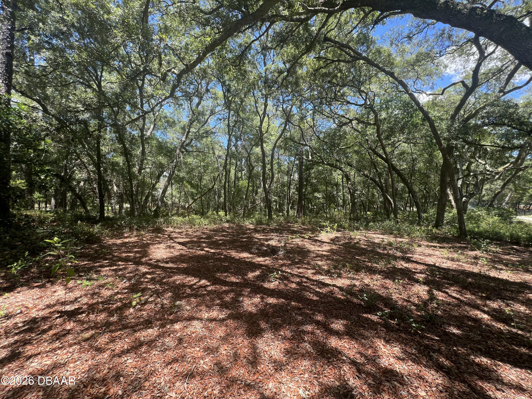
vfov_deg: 89.9
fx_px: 200
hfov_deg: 106.2
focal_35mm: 13
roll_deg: -1.6
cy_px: 200
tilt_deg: -0.6
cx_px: 266
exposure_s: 1/185
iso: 32
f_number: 1.8
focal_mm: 1.57
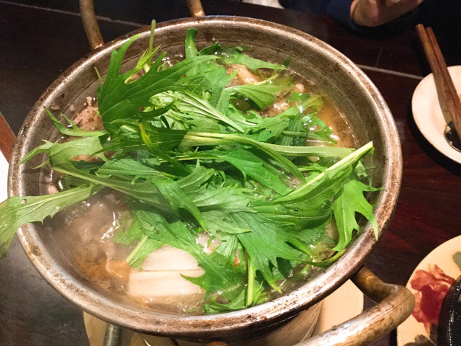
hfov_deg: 58.4
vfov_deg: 45.4
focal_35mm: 31
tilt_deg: -57.6
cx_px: 230
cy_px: 173
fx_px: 413
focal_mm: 3.3
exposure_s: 1/15
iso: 250
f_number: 2.4
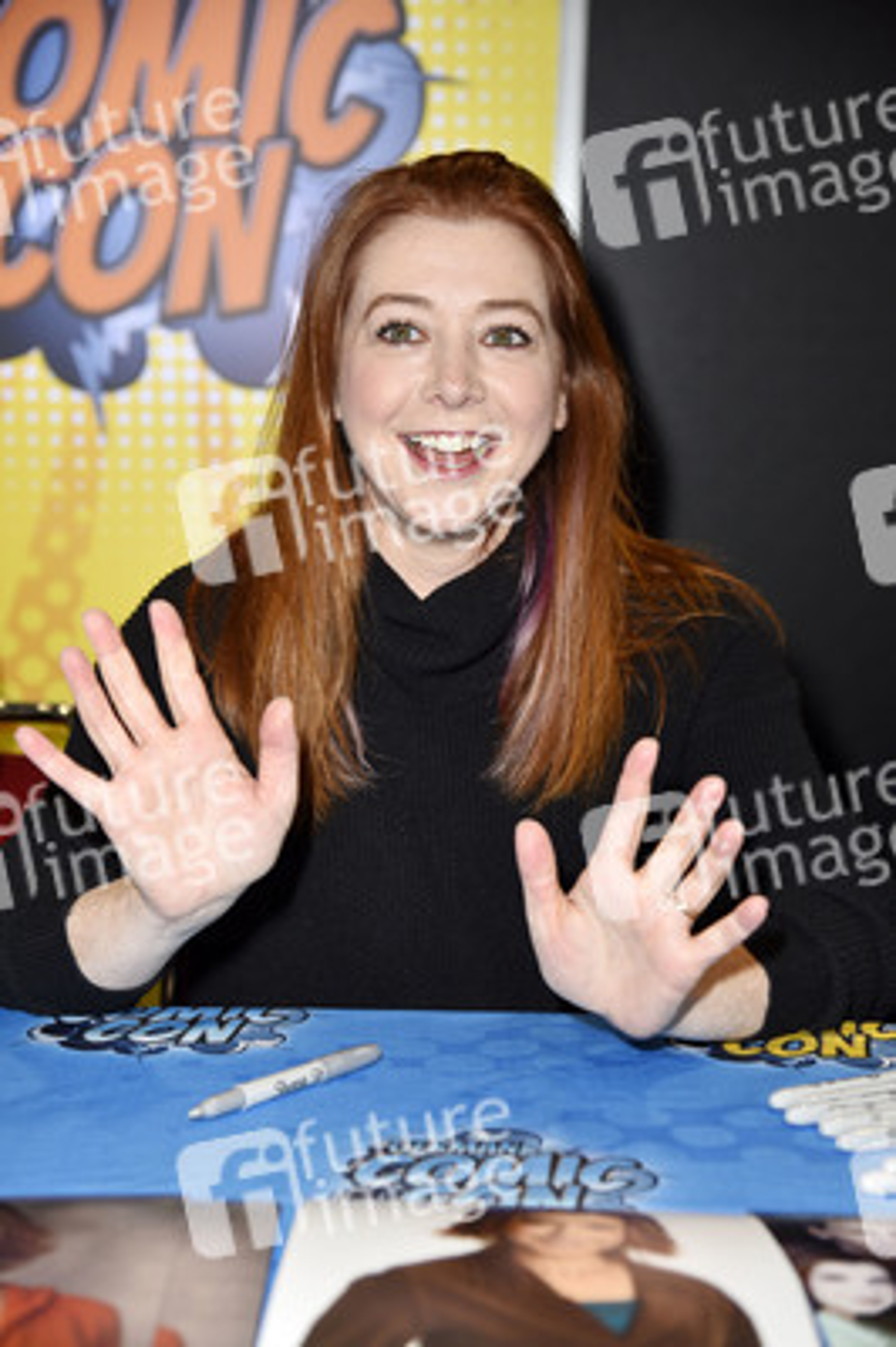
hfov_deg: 20.9
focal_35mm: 65
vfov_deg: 31.0
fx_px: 2431
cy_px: 674
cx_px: 448
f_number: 4.5
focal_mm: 65
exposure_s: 1/160
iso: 400
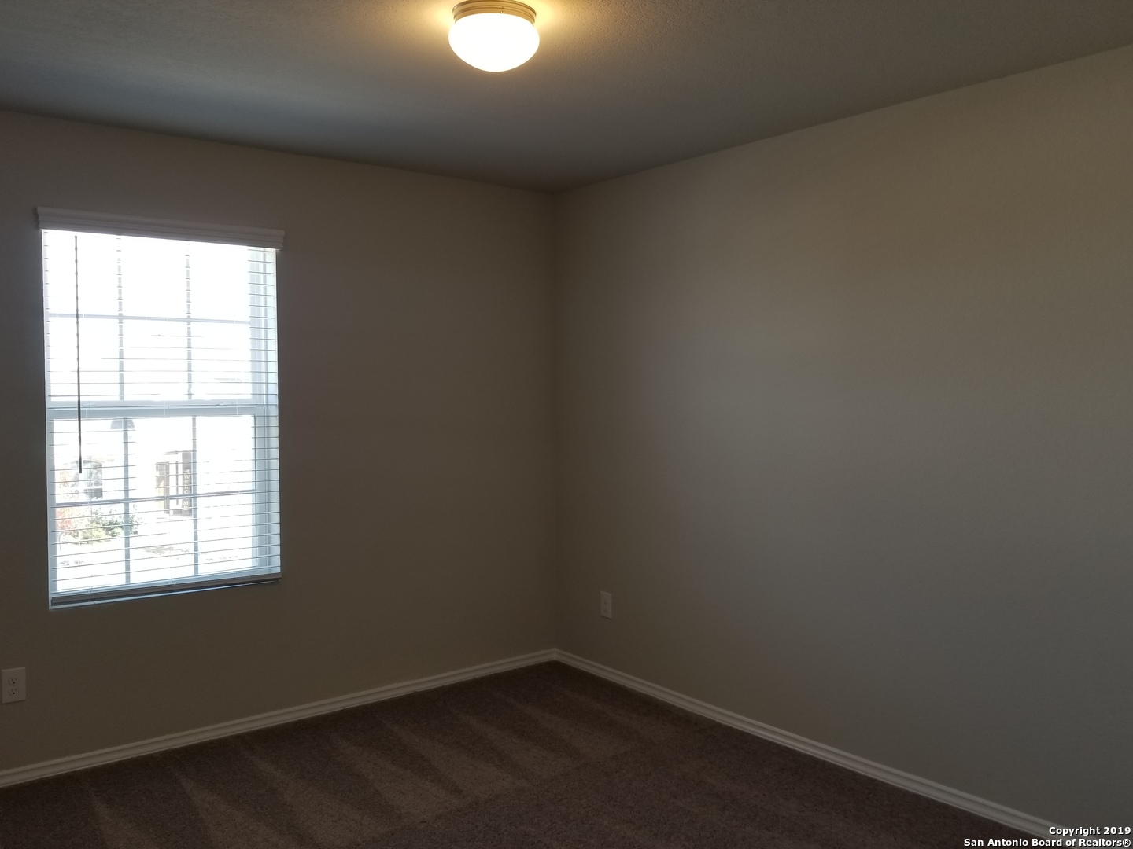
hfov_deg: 67.3
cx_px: 566
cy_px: 424
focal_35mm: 26
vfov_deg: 53.1
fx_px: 851
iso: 80
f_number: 1.7
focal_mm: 4.3
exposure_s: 1/120
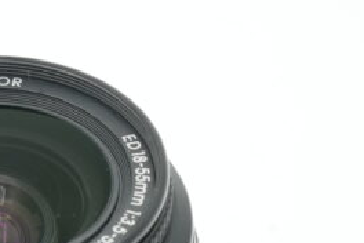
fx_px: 2416
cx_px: -10
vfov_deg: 5.7
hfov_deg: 8.6
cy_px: 175
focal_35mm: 239
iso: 640
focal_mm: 70
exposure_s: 1/100
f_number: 13
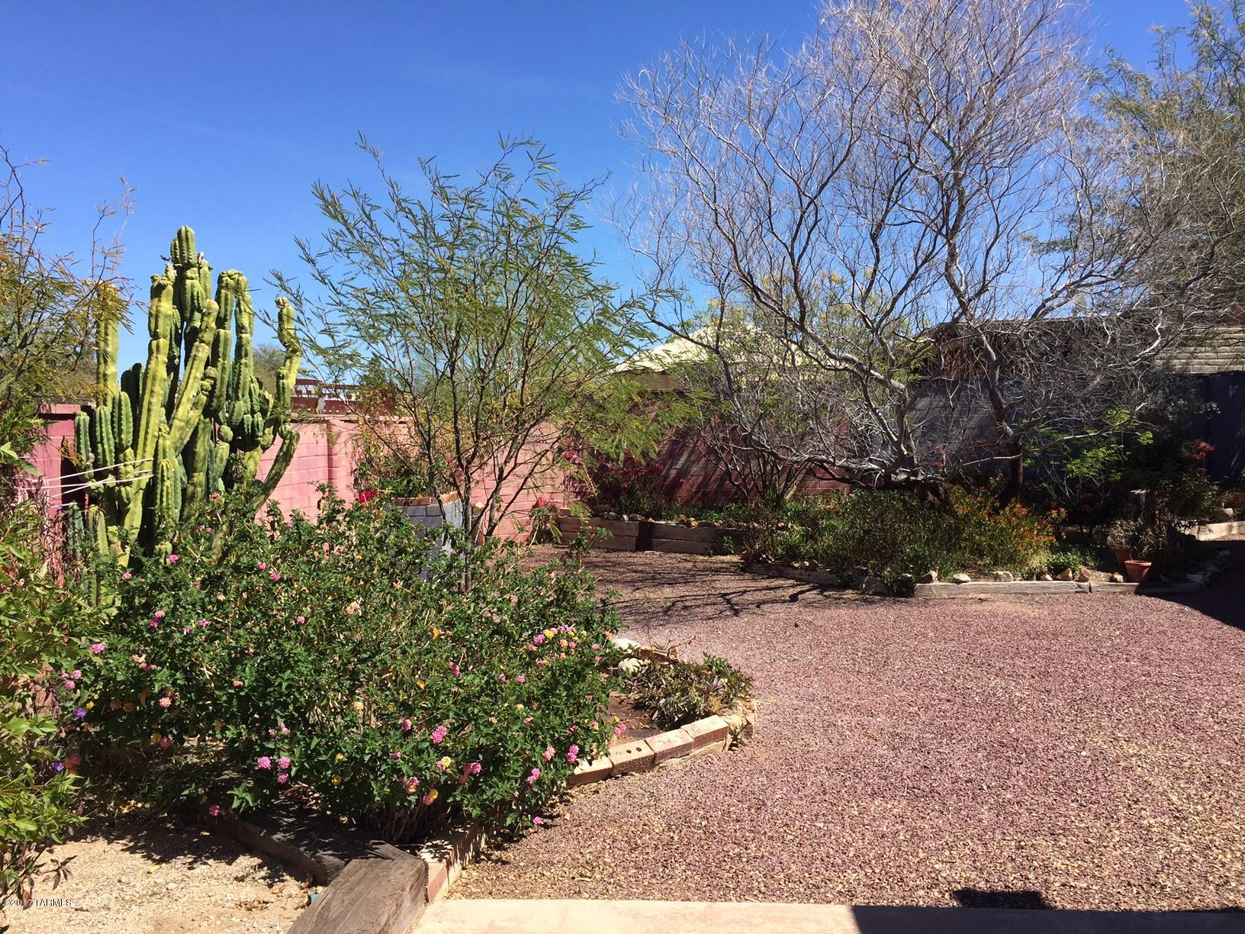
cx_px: 622
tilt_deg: -0.3
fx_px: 1043
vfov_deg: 48.2
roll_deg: +0.9
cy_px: 467
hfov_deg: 61.7
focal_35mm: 29
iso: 32
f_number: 2.2
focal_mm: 4.15
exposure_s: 1/1364
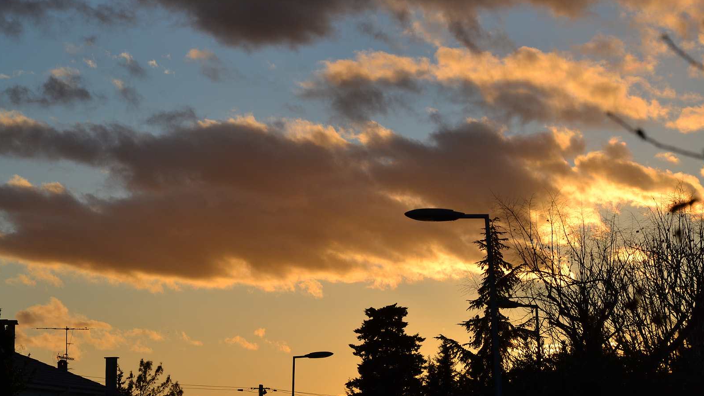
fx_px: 2511
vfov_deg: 9.0
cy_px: 232
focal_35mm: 135
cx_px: 353
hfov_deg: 16.0
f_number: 9
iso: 100
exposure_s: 1/320
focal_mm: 85
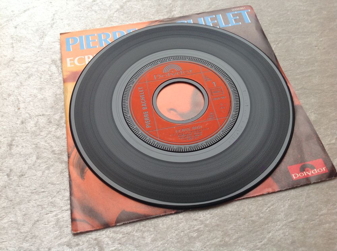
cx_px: 168
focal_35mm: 35
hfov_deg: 52.7
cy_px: 126
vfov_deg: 40.6
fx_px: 340
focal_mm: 4.28
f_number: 2.4
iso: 64
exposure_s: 1/24
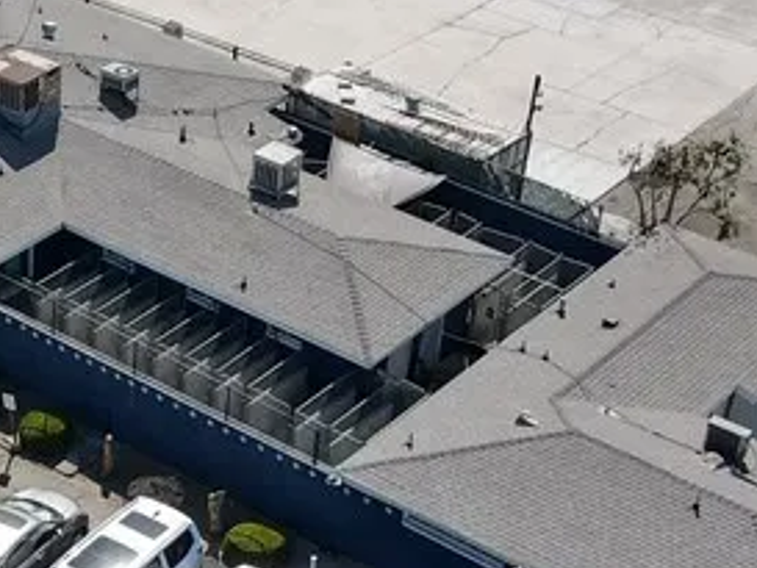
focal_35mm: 90
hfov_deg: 21.0
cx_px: -3
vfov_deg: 16.2
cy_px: 518
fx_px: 1969
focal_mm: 4.5
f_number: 2.8
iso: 100
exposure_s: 1/640
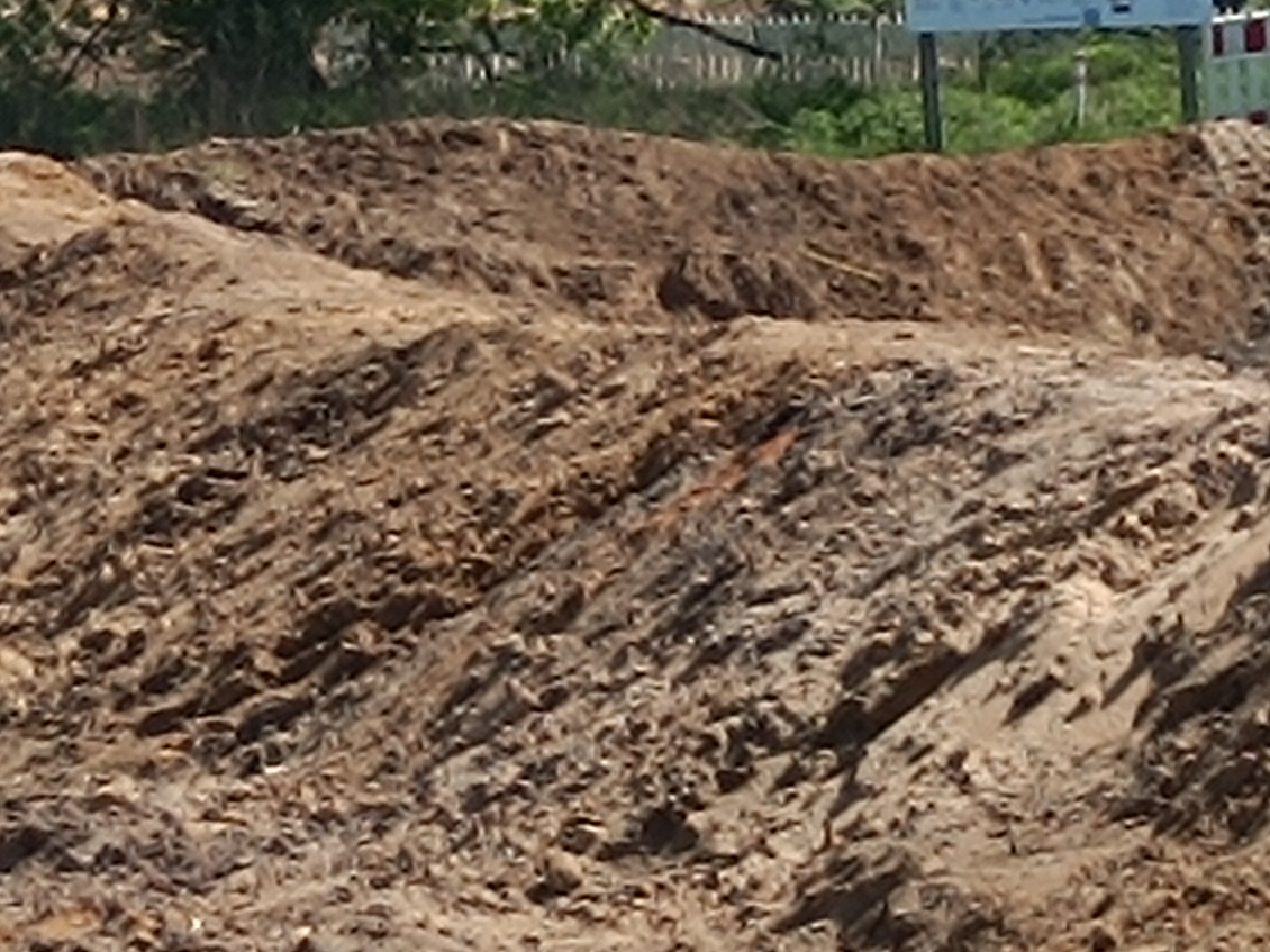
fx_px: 3191
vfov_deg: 17.0
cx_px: 196
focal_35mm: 87
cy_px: 392
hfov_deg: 22.1
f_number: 1.88
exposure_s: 1/1135
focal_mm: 5.59
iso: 54
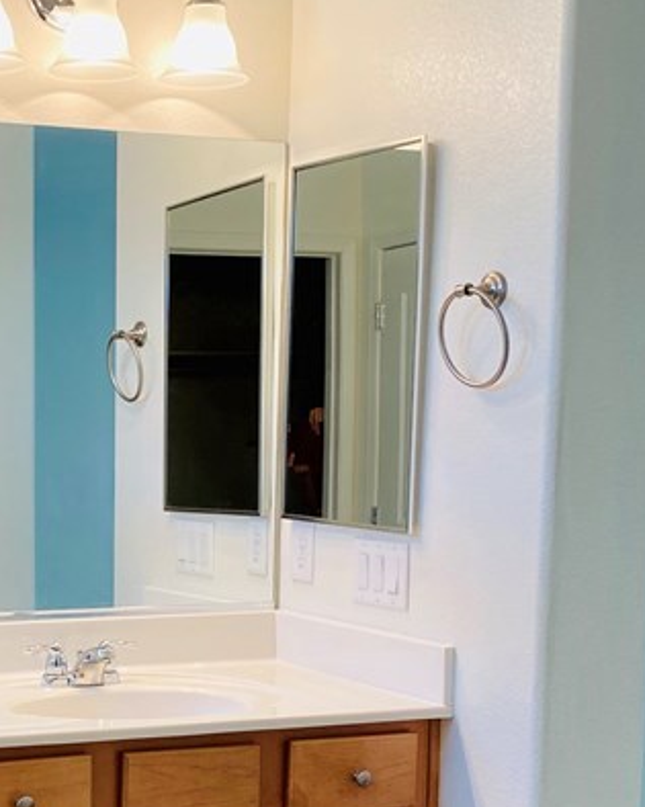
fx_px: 1575
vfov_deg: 28.3
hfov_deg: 22.1
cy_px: 604
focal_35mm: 66
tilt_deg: -5.0
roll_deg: -0.6
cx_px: -35
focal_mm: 4.25
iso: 125
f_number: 1.8
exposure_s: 1/120
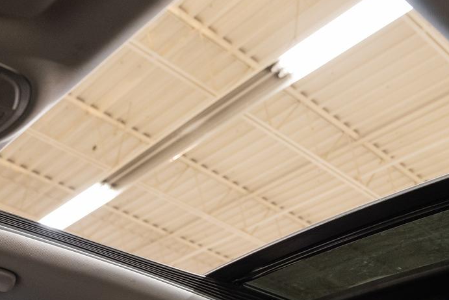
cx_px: 310
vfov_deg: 26.6
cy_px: 236
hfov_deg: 39.0
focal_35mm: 50
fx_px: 624
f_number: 4
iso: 1000
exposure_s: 1/40
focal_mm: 24
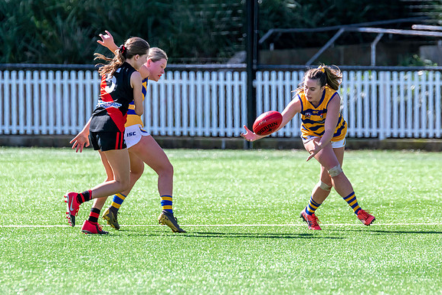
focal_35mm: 620
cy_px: 136
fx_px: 7614
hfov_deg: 3.3
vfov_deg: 2.2
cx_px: 197
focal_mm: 420
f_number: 6.3
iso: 800
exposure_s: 1/2000
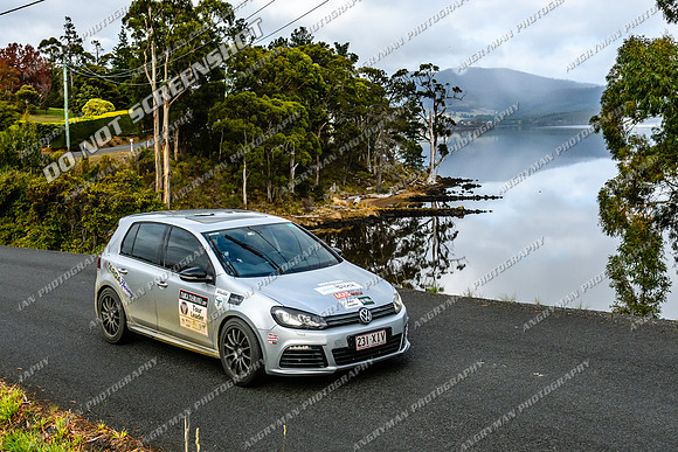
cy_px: 226
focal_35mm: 48
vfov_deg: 28.1
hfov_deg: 41.1
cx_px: 339
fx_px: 904
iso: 640
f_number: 4.5
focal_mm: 32
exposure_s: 1/5000
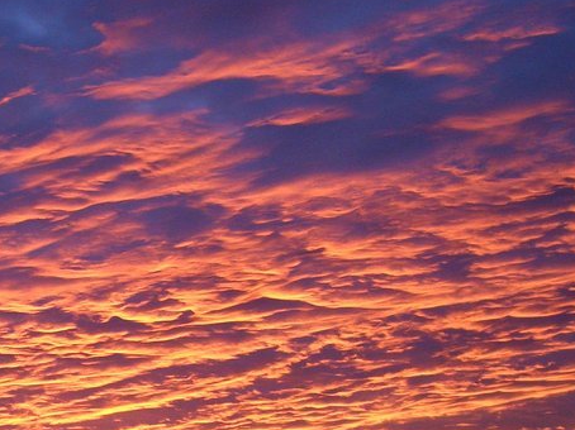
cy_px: 421
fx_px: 1312
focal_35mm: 79
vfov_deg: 18.2
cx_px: 19
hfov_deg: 23.8
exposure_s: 1/60
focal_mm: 5.8
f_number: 2.6
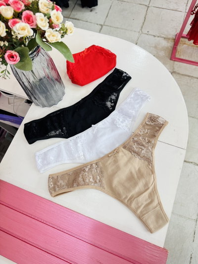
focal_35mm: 24
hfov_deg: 56.8
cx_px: 99
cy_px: 132
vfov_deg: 71.6
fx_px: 183
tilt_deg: -68.3
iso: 100
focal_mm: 6.76
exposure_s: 1/100
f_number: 1.78
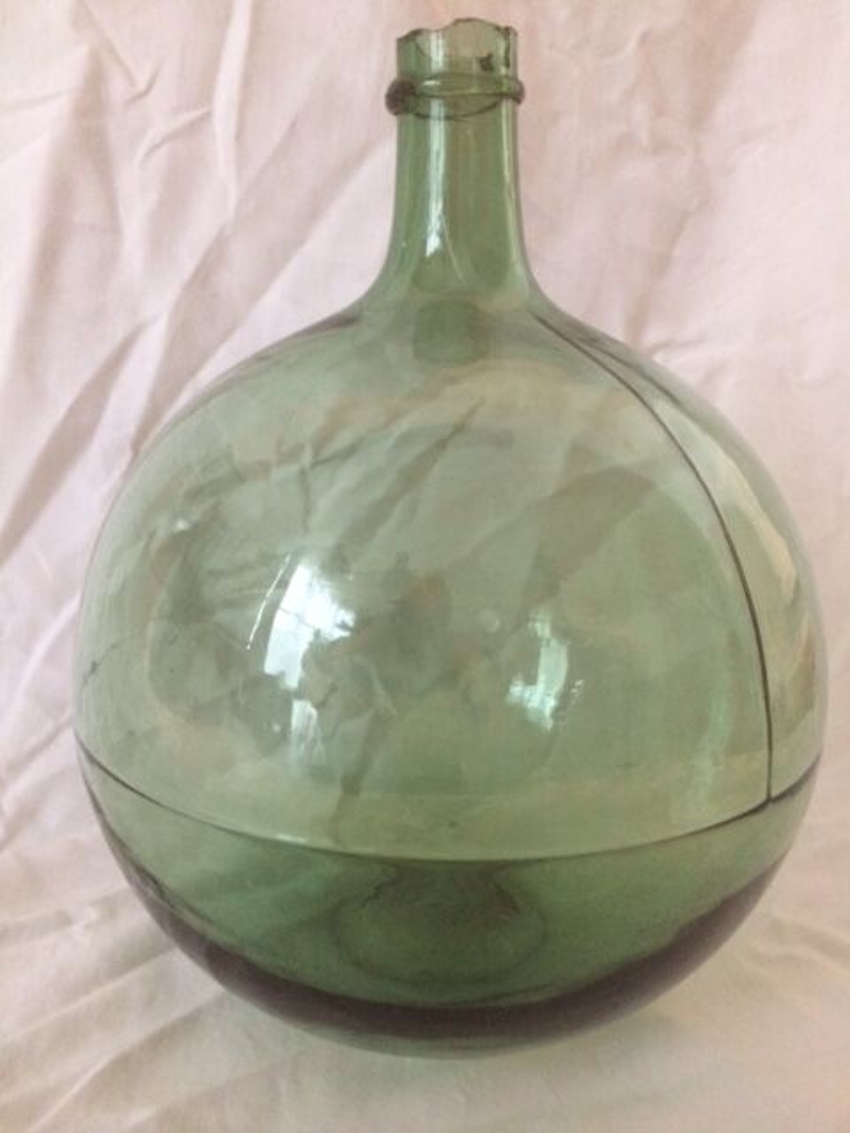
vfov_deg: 61.7
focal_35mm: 29
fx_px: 949
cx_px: 425
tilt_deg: -15.6
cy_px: 566
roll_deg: -0.2
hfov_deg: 48.2
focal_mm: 4.15
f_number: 2.2
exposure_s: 1/25
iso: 320
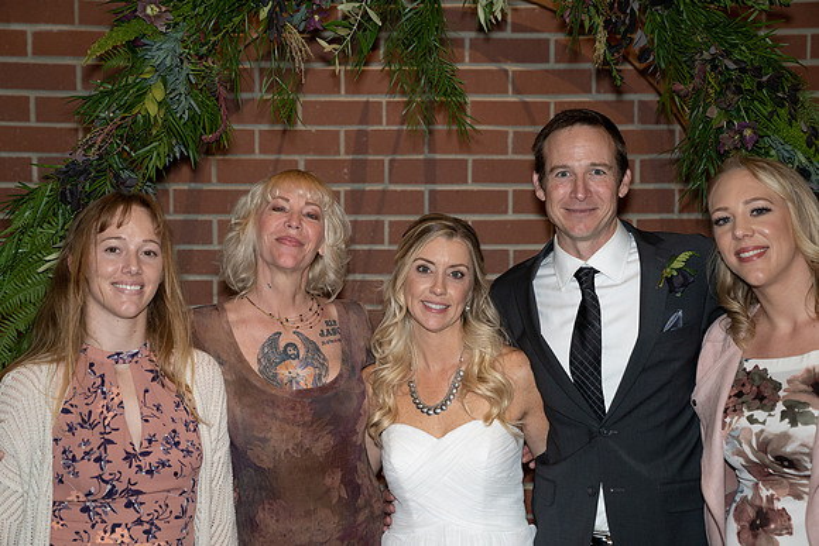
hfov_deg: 34.5
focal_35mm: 58
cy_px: 273
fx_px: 1320
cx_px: 410
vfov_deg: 23.4
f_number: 2.8
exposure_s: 1/125
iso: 2000
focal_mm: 58
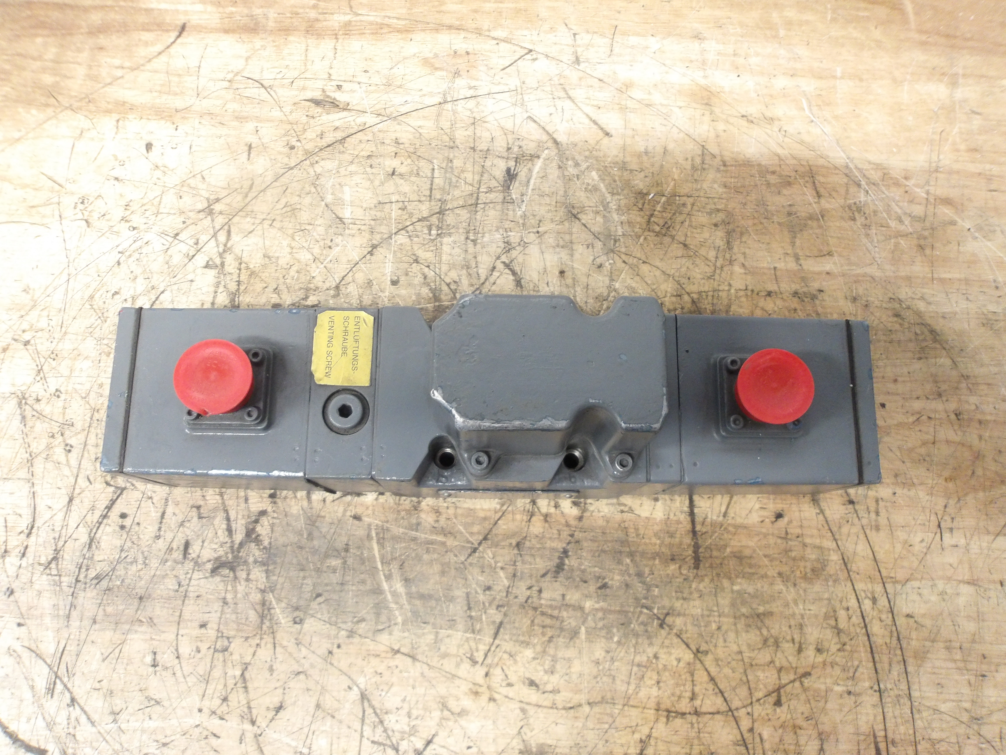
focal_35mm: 27
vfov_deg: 51.4
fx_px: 785
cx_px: 503
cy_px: 378
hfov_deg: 65.3
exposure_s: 1/60
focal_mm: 4.9
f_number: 3
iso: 570
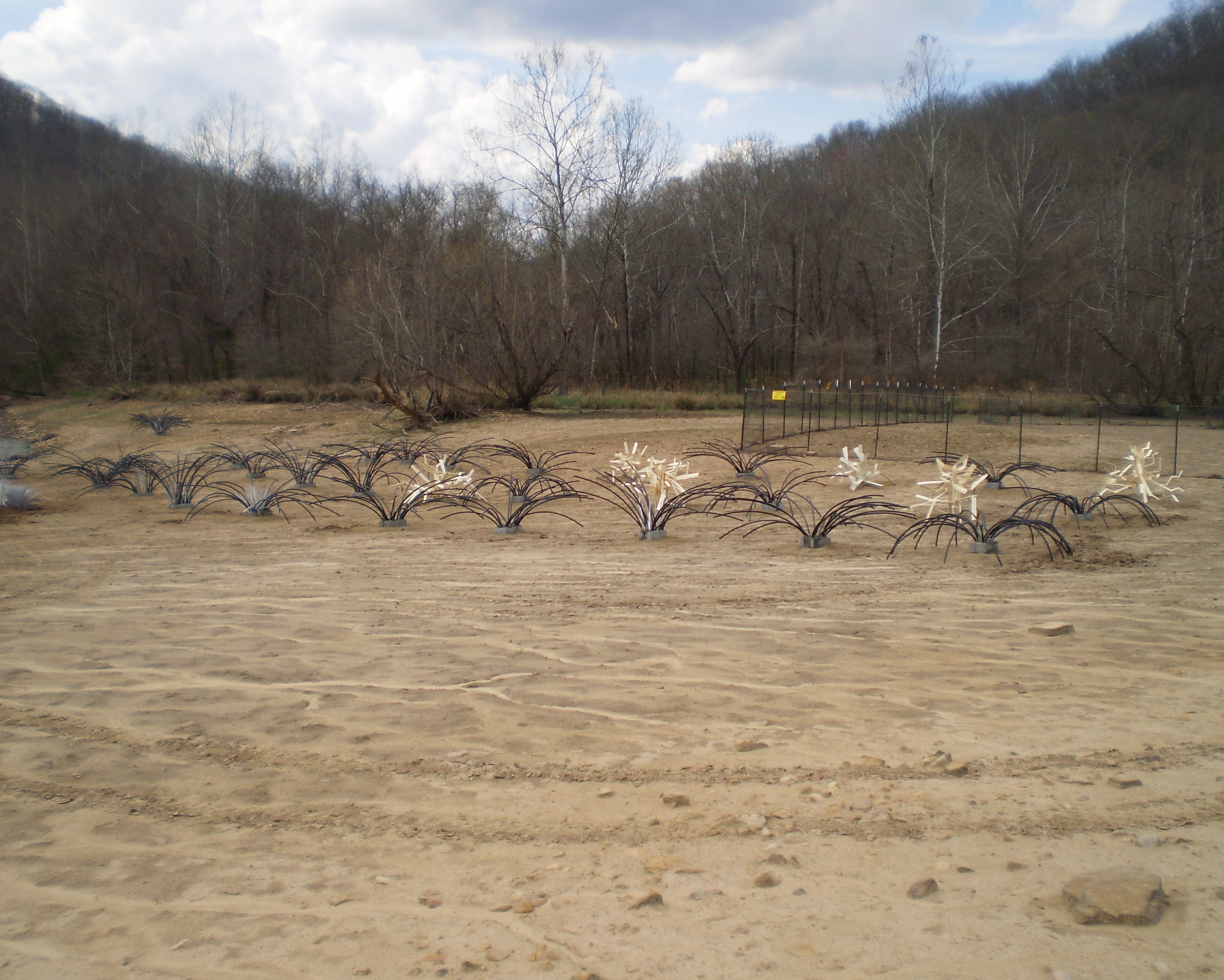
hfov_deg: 47.9
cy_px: 491
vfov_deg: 39.2
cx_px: 635
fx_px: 1377
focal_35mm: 38
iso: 64
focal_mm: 6.3
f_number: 3.1
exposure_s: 1/1000
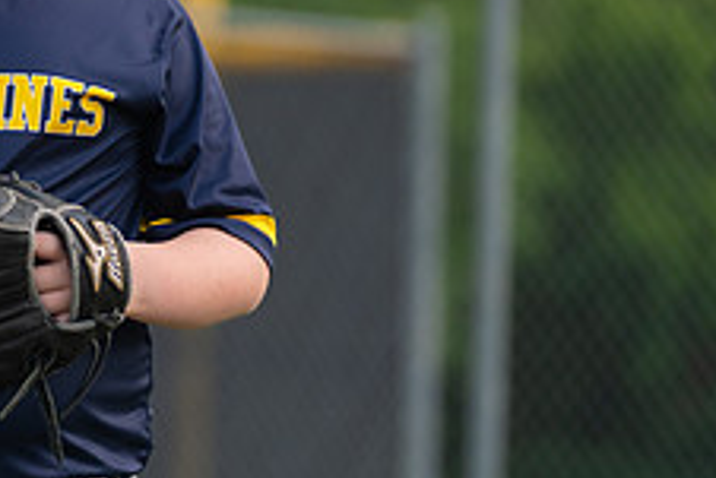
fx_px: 6587
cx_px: -101
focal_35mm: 331
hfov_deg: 6.2
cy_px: 5
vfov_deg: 4.2
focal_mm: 129
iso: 250
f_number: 2.8
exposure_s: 1/320
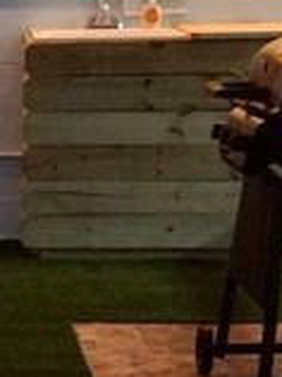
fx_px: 1906
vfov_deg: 11.3
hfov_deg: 8.0
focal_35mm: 175
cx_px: -306
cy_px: 308
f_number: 1.7
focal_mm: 4.71
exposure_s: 1/17.1
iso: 1588
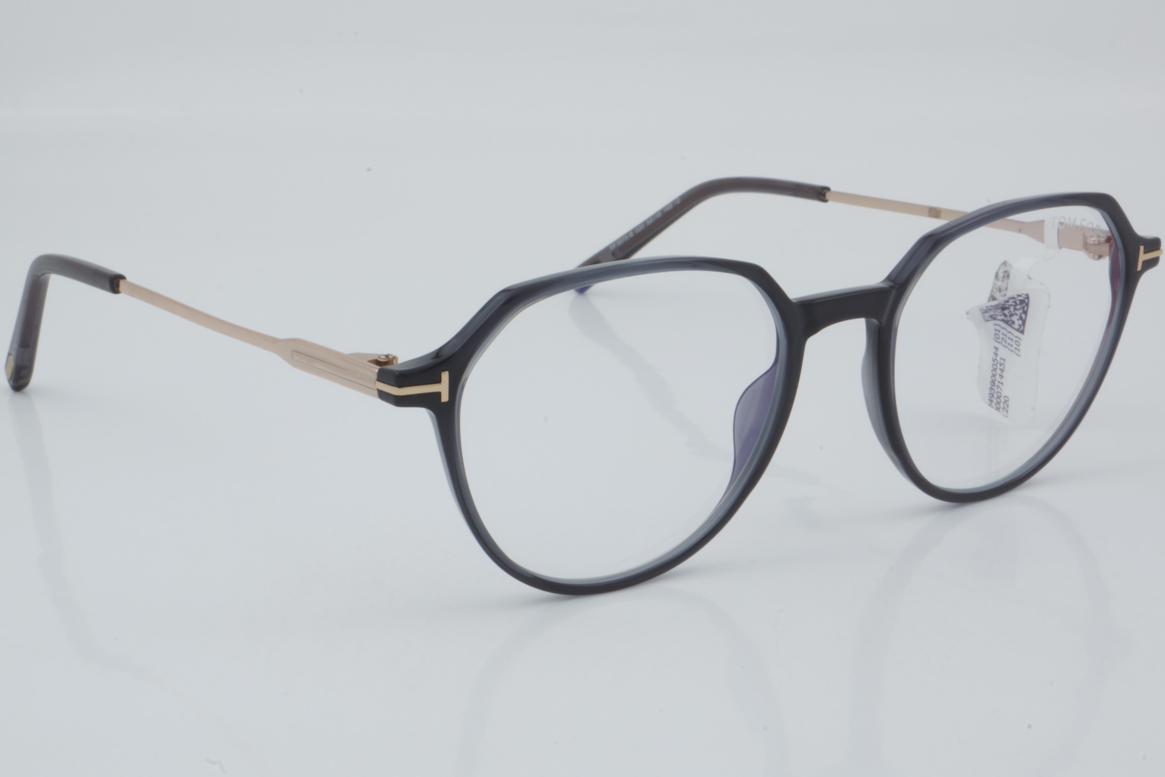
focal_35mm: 75
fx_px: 2427
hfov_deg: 27.0
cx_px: 582
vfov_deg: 18.2
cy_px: 388
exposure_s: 1/3
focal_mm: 50
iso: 100
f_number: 32
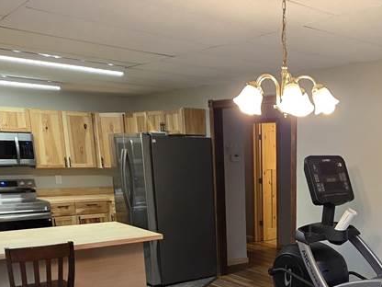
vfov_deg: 33.5
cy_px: 272
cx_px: 334
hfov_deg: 43.3
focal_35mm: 40
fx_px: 441
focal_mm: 2.2
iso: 160
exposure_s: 1/60
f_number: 1.9
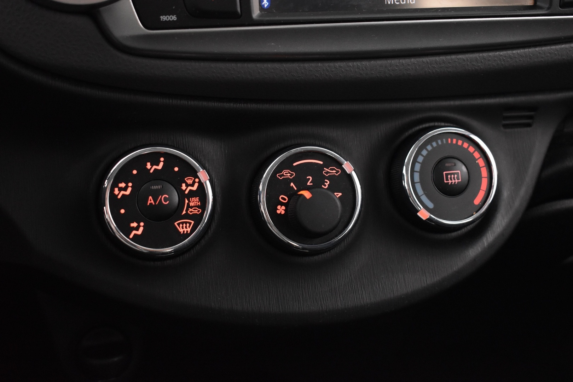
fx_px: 812
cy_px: 191
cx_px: 286
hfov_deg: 38.9
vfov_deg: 26.5
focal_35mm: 51
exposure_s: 1/20
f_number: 4.5
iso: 3200
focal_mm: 34
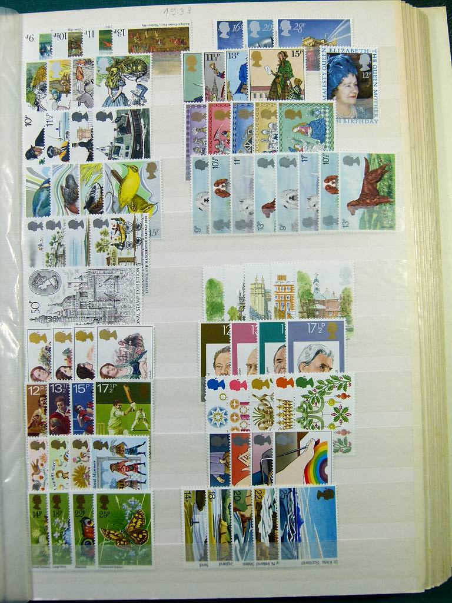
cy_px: 302
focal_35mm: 34
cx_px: 226
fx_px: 592
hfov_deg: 41.8
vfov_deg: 54.0
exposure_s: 1/125
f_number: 4
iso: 100
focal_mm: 6.1
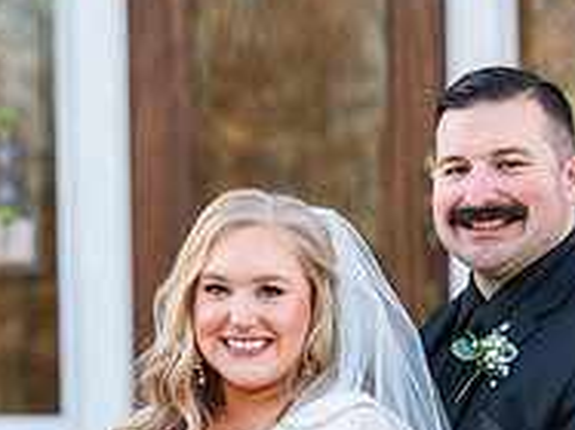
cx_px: 295
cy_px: 504
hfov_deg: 8.6
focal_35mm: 231
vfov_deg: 6.4
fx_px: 3835
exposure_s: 1/250
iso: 200
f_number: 3.5
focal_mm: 100
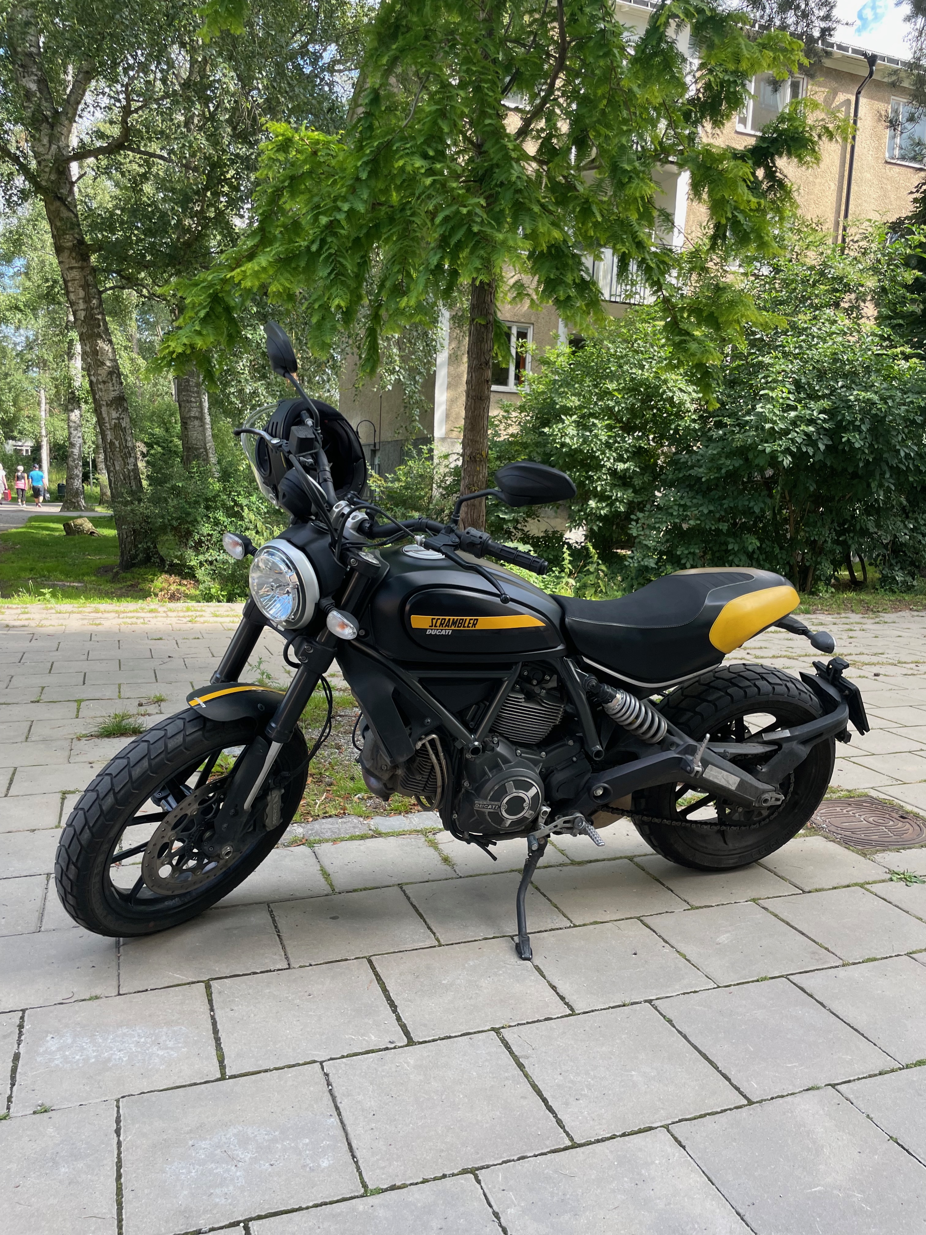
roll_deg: -2.6
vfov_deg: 67.3
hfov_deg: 53.1
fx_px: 927
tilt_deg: -9.1
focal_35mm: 26
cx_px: 463
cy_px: 618
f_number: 1.6
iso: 32
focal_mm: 4.2
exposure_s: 1/250
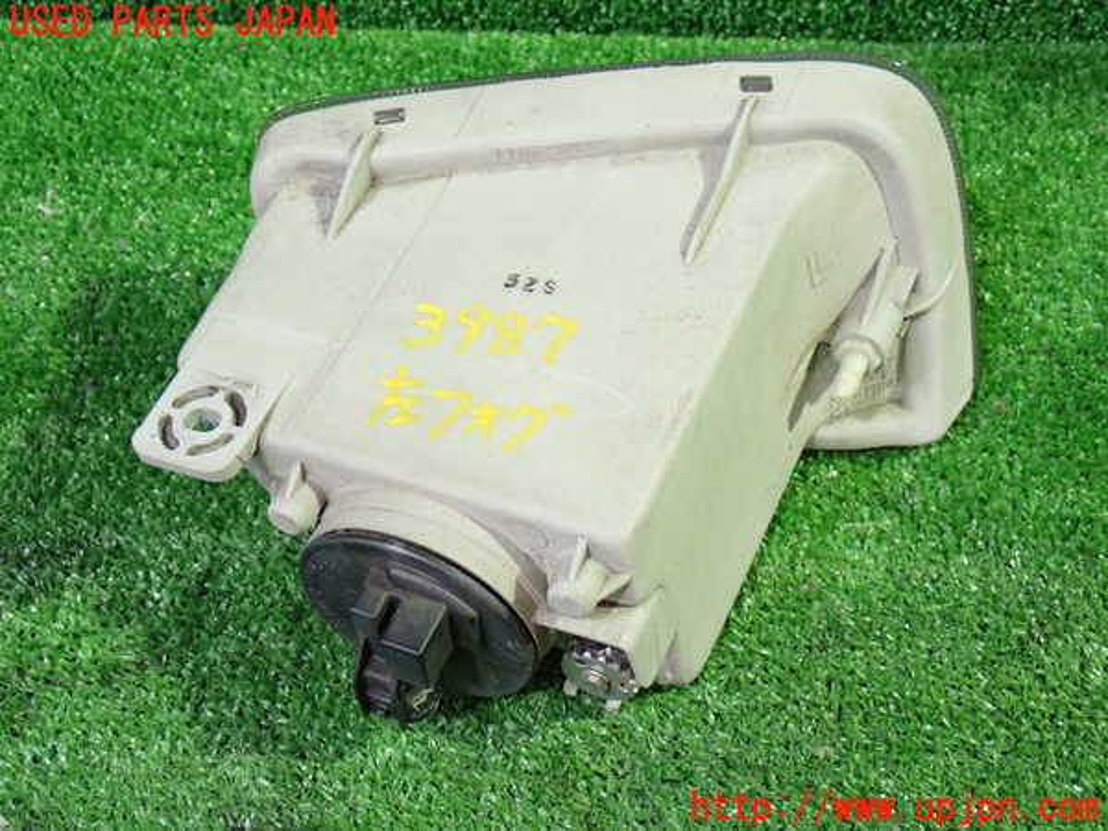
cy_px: 416
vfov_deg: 30.9
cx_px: 554
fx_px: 1504
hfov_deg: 40.4
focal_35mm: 47
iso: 800
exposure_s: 1/30
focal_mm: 8.4
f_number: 3.1
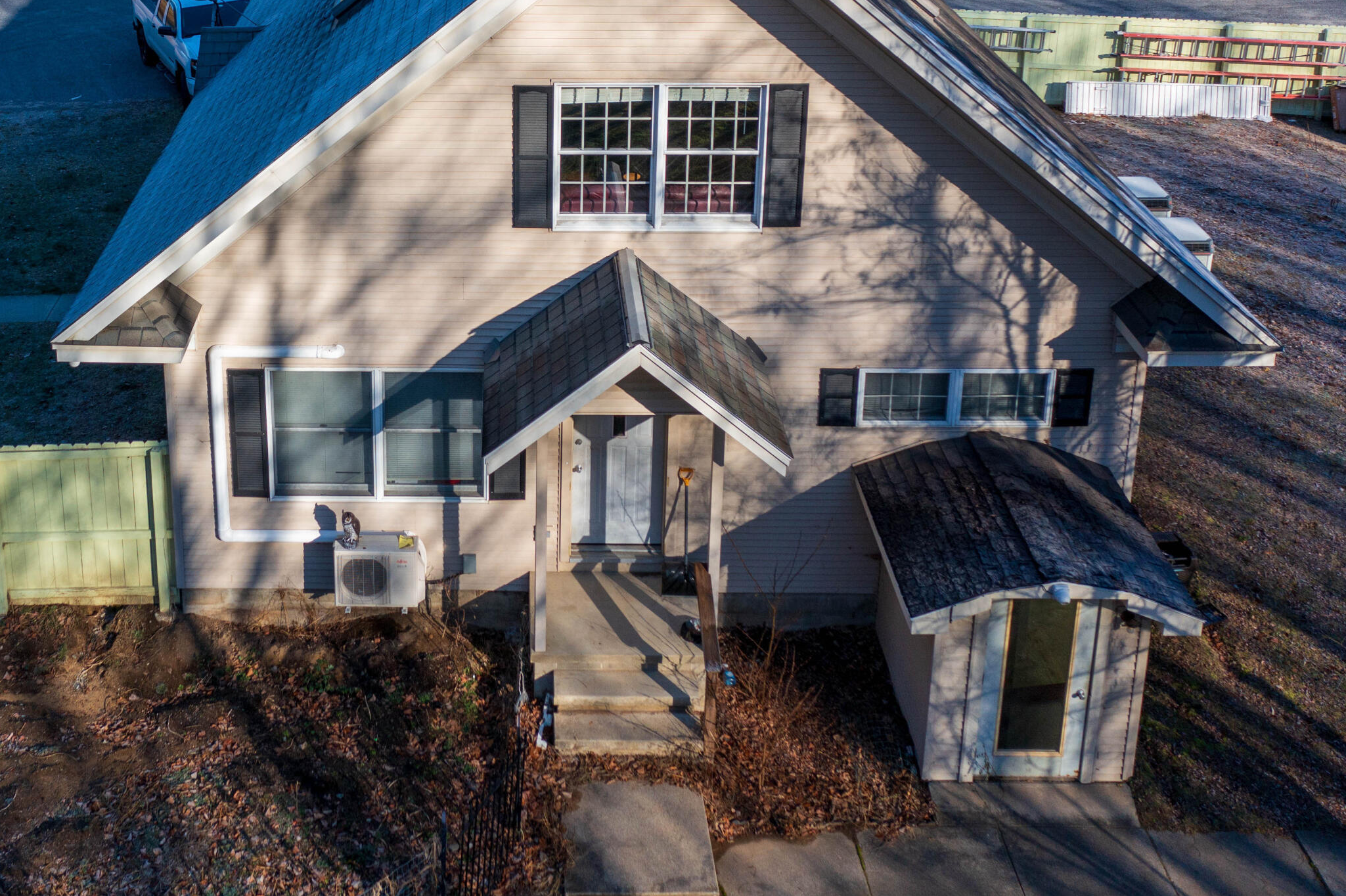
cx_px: 429
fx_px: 1532
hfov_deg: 46.5
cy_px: 271
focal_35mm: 41
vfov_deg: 32.2
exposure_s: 1/50
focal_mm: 10.26
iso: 100
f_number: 3.5
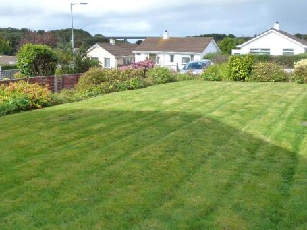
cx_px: 148
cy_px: 97
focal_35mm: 32
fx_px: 284
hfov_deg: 56.8
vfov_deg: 44.0
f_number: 5
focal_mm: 4.5
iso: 125
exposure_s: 1/250
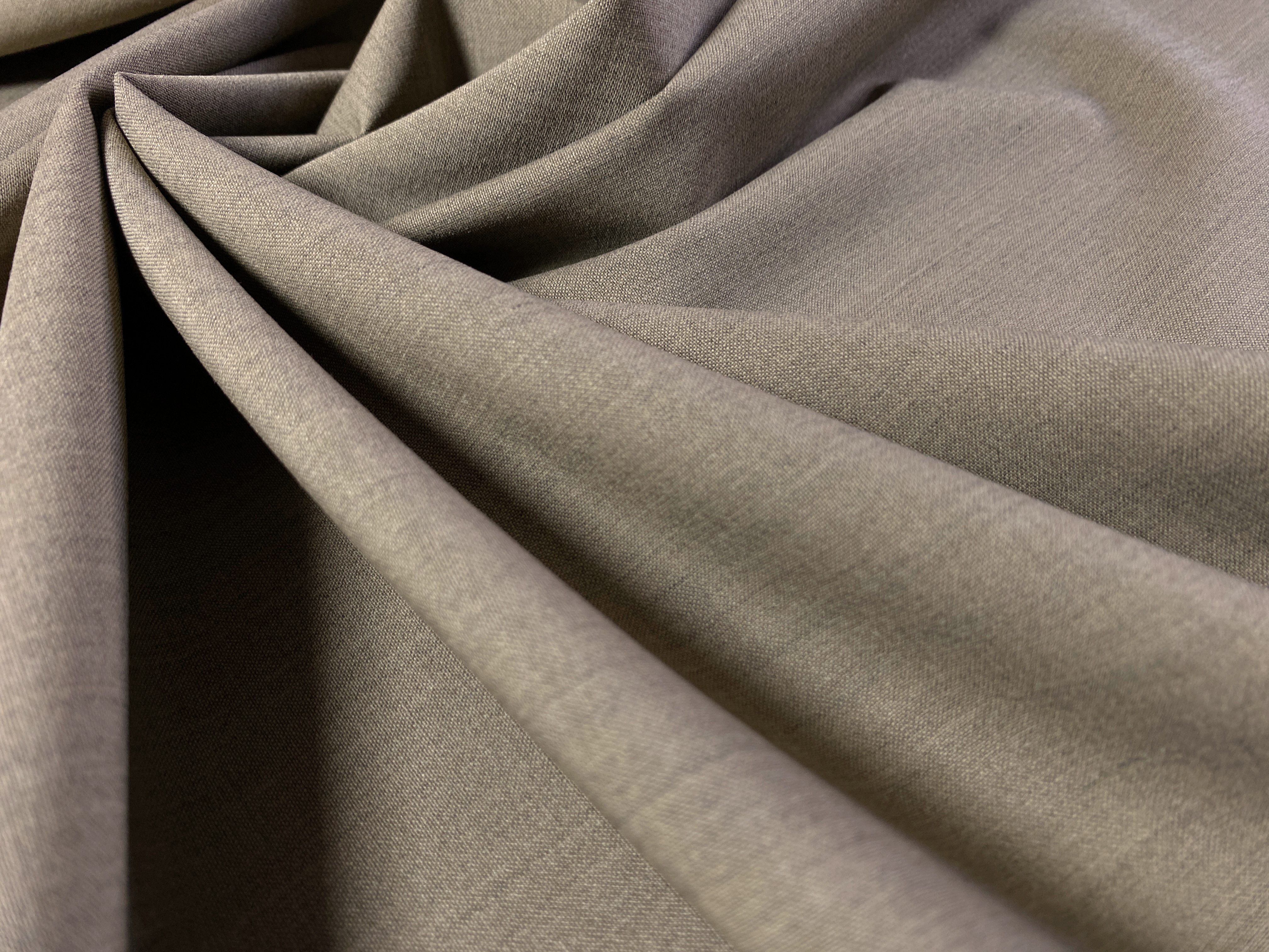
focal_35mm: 26
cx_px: 634
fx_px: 953
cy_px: 476
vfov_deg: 53.1
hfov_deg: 67.3
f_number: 1.8
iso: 50
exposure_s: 1/100
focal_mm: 4.25
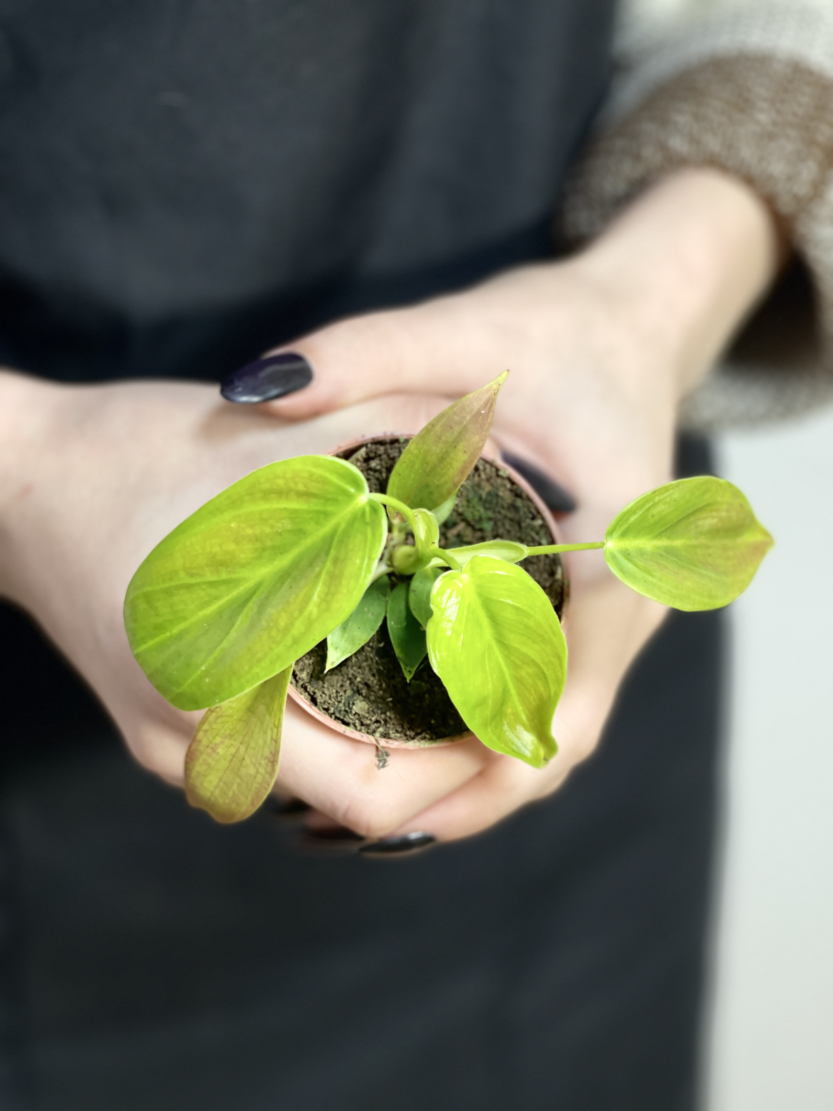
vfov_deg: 30.3
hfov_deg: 22.9
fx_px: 2053
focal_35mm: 64
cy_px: 556
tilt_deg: -40.7
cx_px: 416
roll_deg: +1.9
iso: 125
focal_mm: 7.5
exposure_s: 1/50
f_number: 2.2
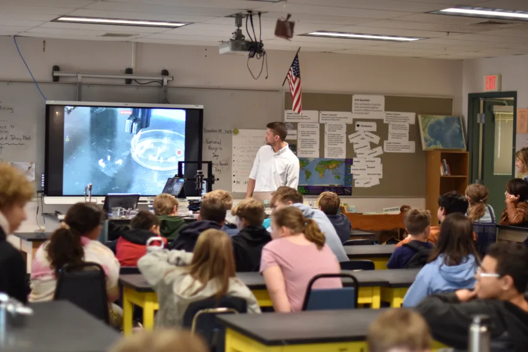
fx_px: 1100
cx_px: 264
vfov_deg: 18.2
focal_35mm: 75
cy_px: 176
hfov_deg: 27.0
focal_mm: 50
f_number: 1.4
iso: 400
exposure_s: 1/80
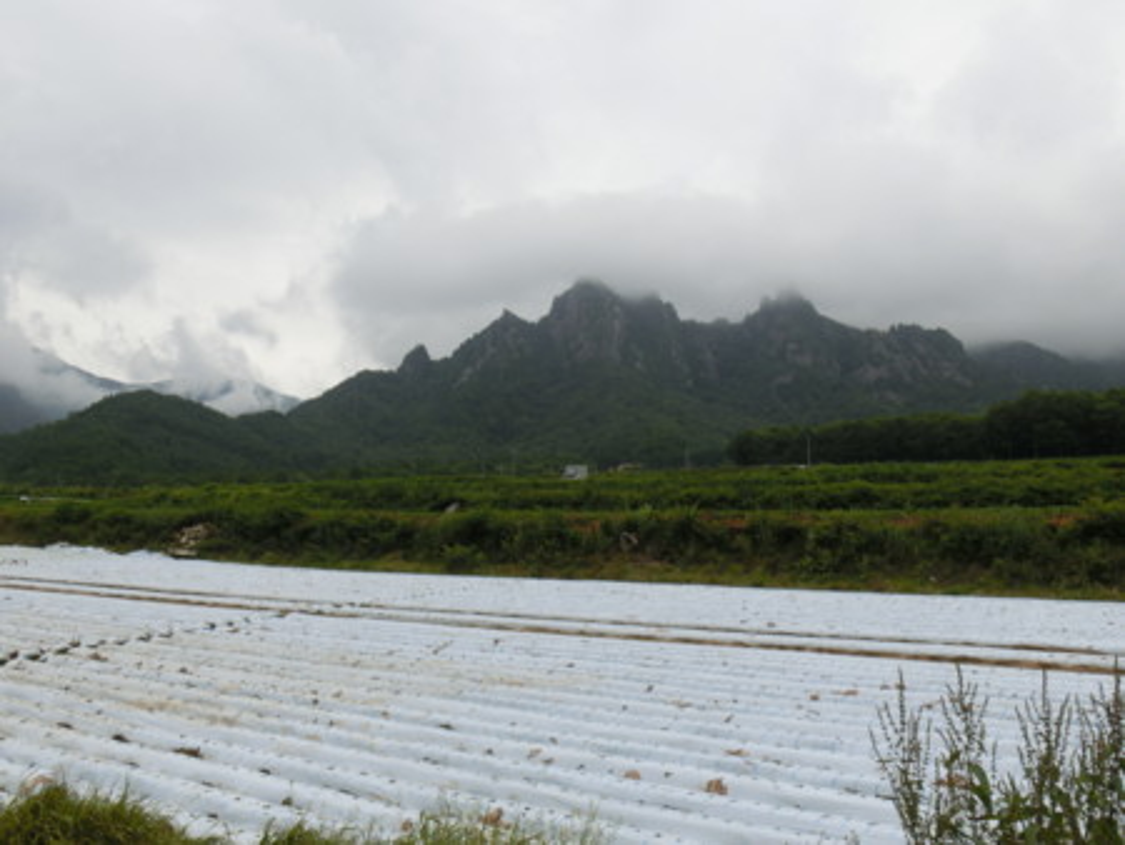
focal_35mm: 33
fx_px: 1073
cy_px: 422
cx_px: 562
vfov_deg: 43.0
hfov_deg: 55.3
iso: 80
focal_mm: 5.93
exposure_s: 1/160
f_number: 9.4
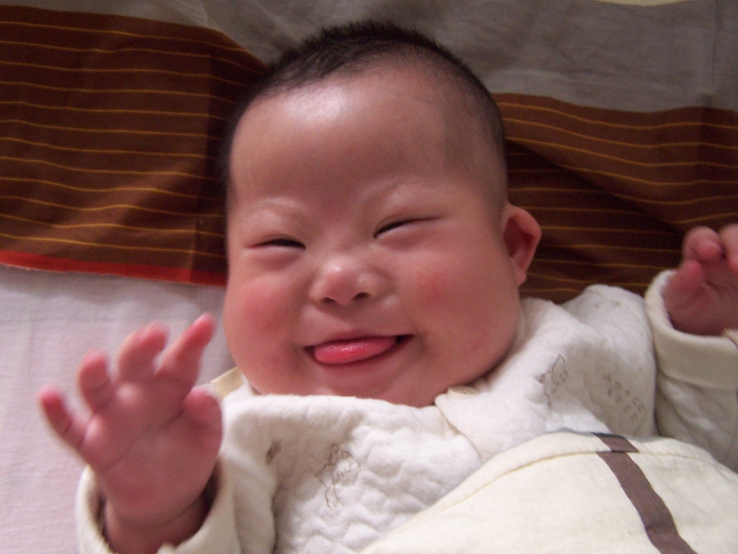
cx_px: 369
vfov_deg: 37.7
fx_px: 810
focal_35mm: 38
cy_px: 277
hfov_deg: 49.0
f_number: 2.8
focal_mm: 6.3
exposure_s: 1/20
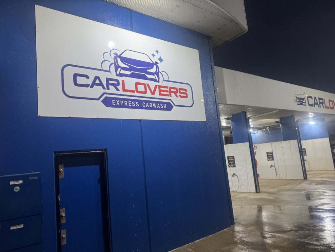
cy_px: 126
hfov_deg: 71.6
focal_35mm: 24
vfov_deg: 56.8
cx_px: 168
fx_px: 232
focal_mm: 6.76
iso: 125
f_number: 1.78
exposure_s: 1/50
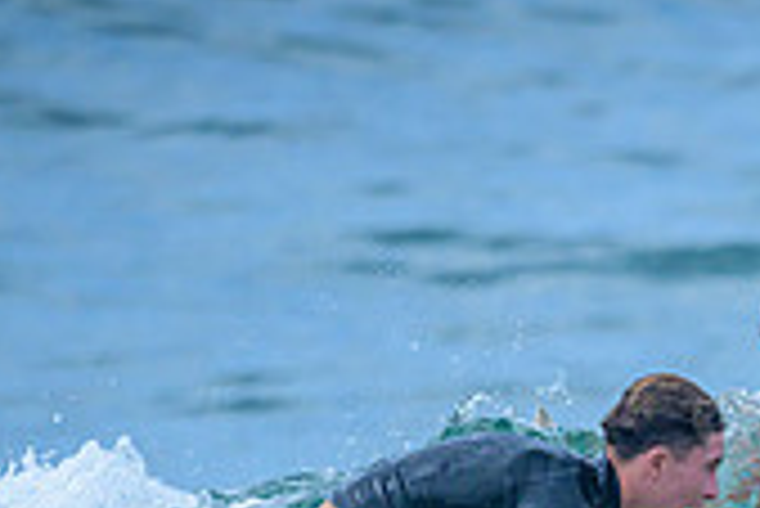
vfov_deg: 0.4
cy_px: 837
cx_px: 870
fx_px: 65309
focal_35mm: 3091
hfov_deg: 0.7
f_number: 6.3
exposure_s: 1/3200
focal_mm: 800
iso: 450
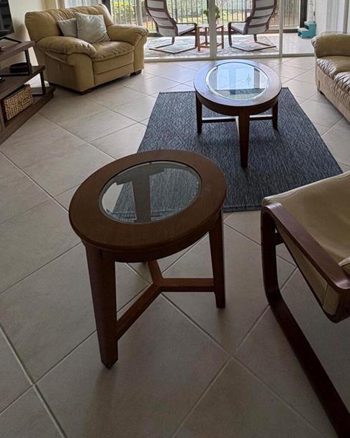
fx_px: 349
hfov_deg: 51.6
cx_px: 248
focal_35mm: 27
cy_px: 52
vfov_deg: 56.2
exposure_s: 1/169
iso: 50
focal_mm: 2.22
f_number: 2.2
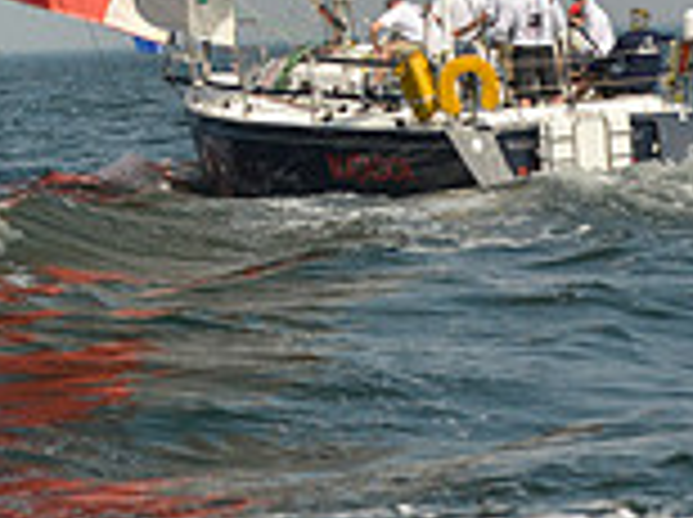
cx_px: 34
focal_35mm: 254
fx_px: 5077
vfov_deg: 5.6
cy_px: -775
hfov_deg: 7.8
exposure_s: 1/1250
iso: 200
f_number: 7.1
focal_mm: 70
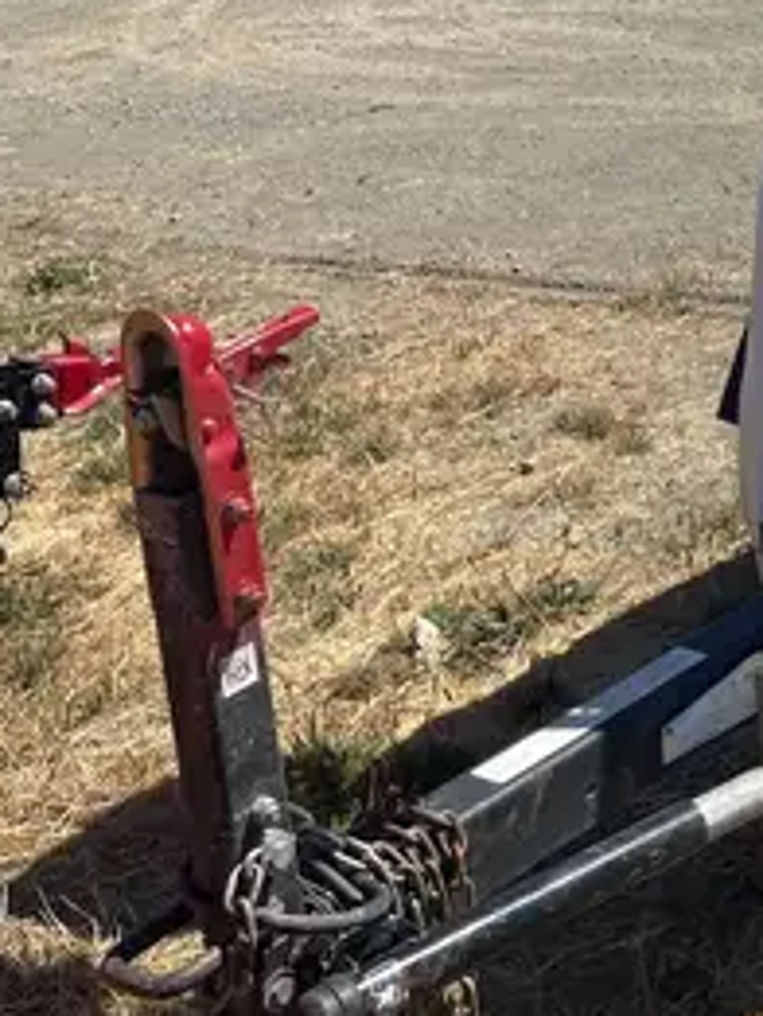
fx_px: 2144
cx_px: 1016
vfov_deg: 24.5
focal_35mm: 73
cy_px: -158
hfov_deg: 18.6
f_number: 1.6
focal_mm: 4.2
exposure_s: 1/3861
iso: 32
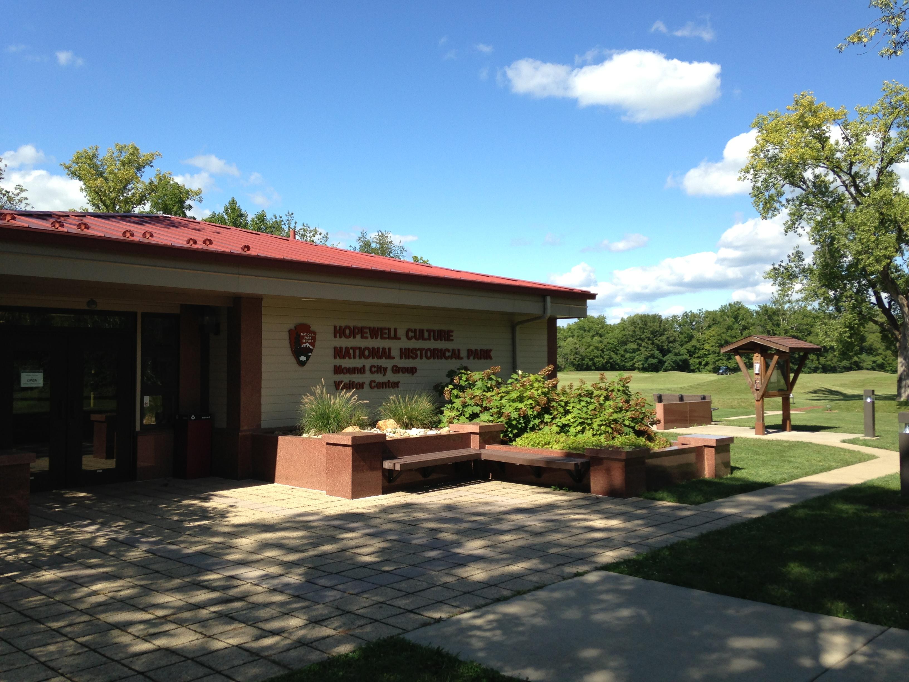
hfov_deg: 55.4
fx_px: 867
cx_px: 454
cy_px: 341
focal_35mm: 33
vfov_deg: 42.9
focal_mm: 4.13
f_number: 2.4
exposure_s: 1/985
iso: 50
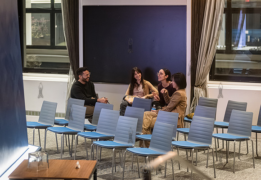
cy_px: 83
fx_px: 706
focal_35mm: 96
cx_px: 114
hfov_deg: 20.9
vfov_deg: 14.5
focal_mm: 86
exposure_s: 1/200
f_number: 2.8
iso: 6400
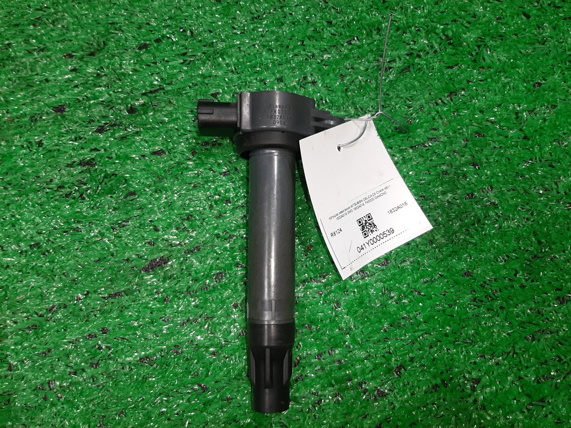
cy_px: 214
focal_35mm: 26
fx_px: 429
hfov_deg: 67.3
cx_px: 286
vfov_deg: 53.1
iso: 52
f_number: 1.7
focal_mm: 3.93
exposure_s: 1/50
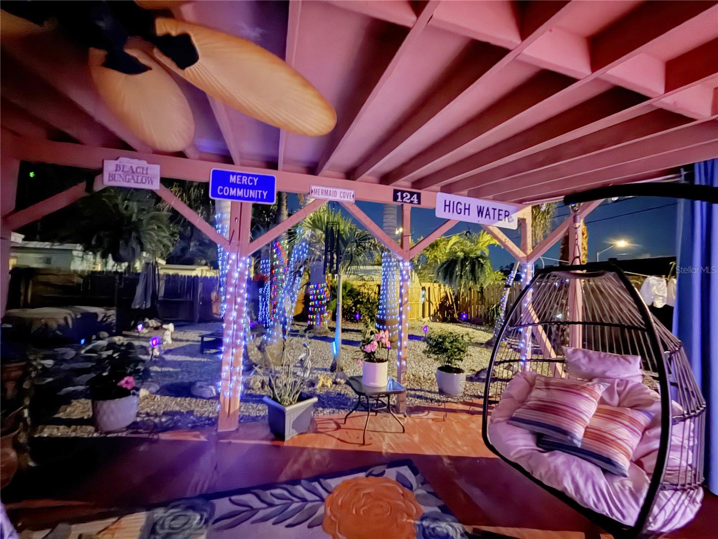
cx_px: 359
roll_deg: -2.6
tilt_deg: +3.4
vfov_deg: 85.7
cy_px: 270
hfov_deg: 102.1
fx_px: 290
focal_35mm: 14
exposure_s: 1/4
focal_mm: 2.22
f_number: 2.2
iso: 2000
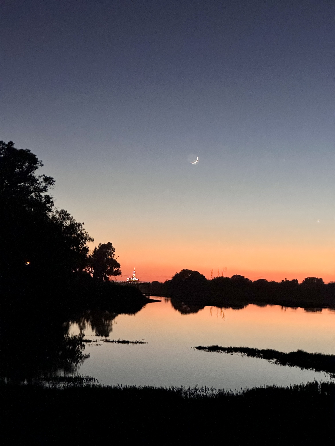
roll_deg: -1.9
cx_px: 168
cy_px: 223
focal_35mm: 77
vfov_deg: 25.3
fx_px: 994
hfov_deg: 19.1
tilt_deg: +3.4
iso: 1600
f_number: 2.8
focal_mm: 9
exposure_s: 1/30
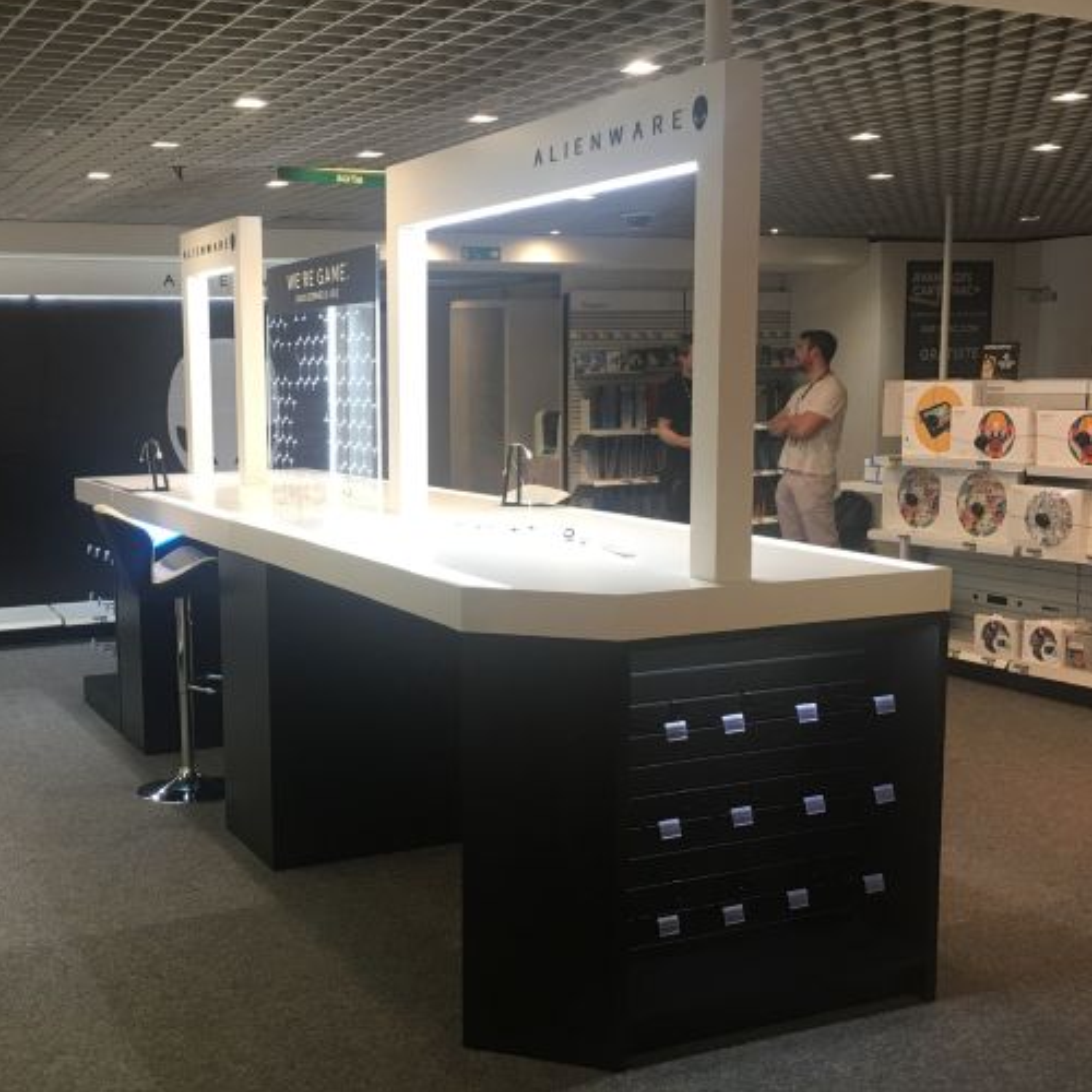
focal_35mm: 41
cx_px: 411
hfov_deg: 40.6
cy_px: 563
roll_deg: +0.6
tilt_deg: -6.5
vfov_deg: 40.9
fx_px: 1463
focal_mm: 4.15
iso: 40
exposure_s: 1/17
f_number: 2.2
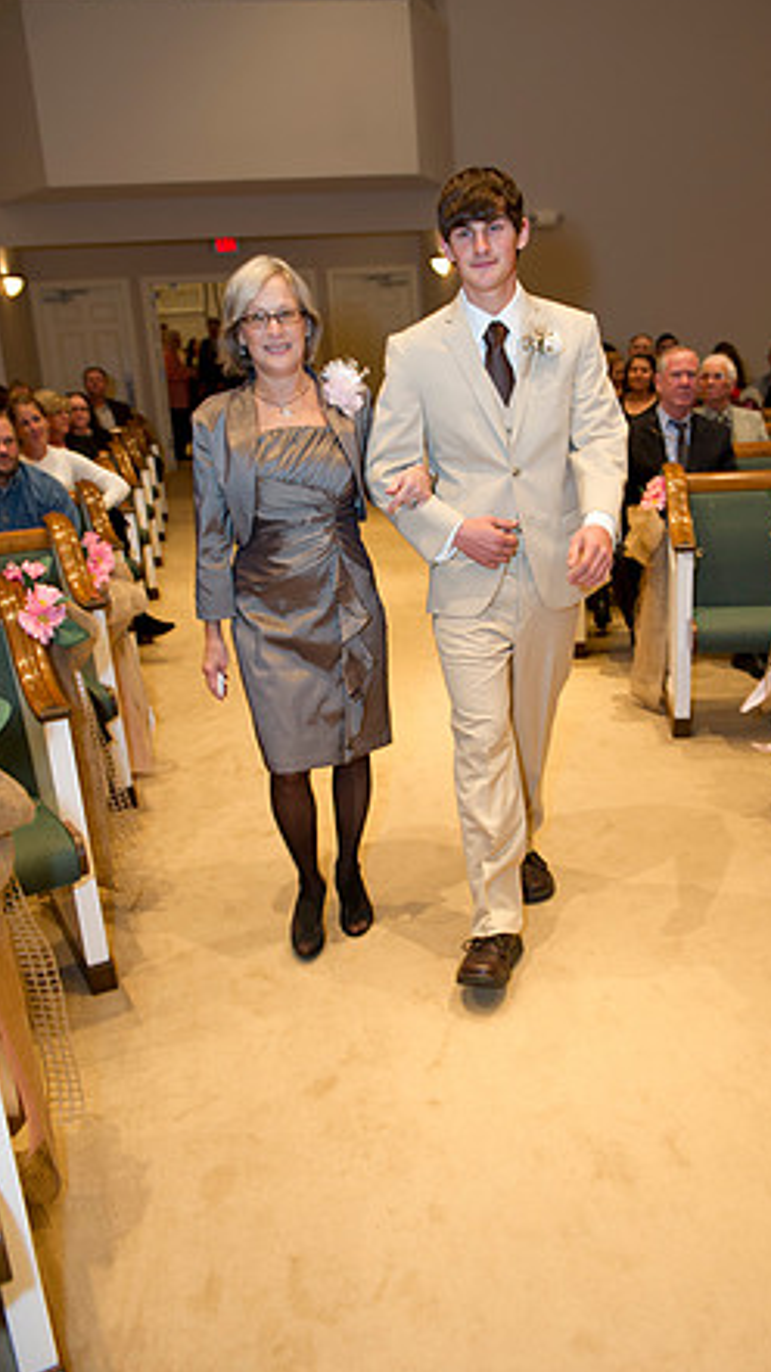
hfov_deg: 37.7
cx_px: 434
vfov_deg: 62.6
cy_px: 684
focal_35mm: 31
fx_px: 1127
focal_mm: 29
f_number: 4
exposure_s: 1/80
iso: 1250
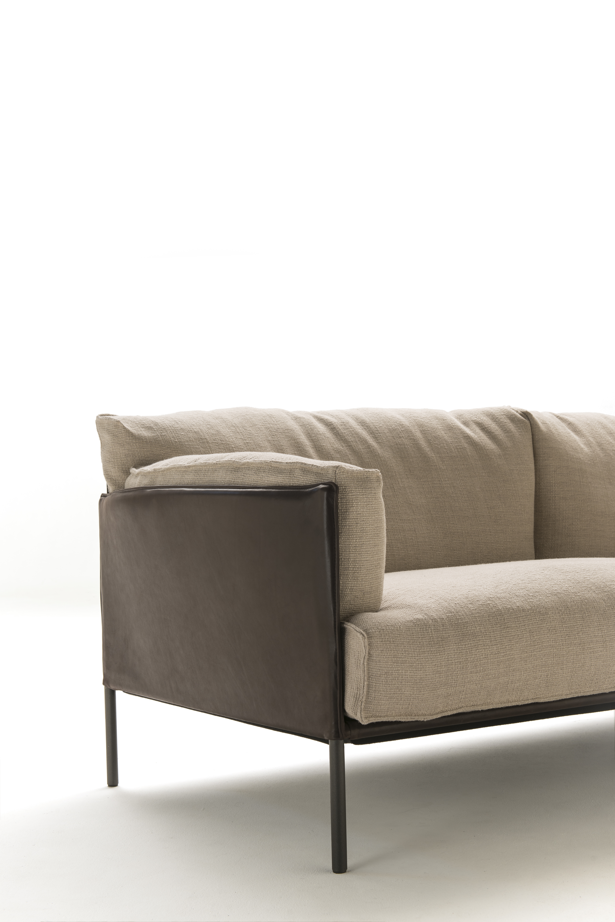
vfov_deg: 38.2
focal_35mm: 52
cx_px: 308
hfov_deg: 26.0
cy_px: 461
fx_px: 1331
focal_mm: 52
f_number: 11
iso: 100
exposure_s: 1/4
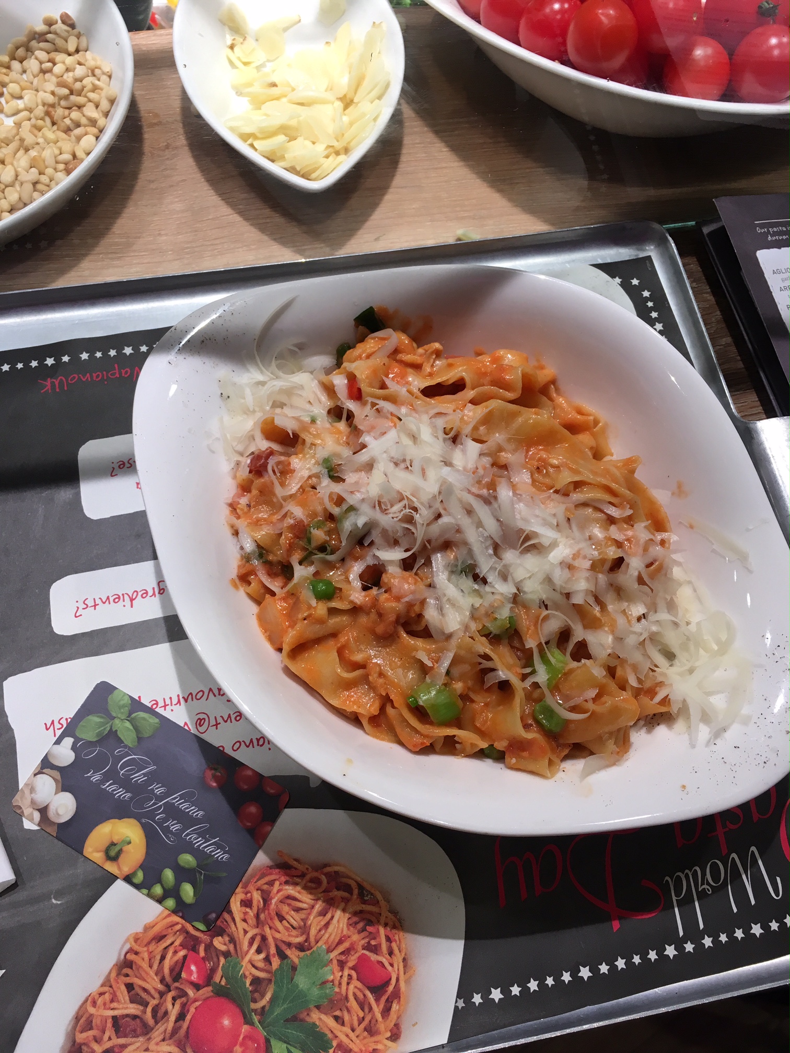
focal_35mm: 29
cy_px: 526
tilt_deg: -66.2
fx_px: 882
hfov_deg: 48.2
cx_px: 395
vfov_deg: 61.7
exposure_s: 1/33
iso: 25
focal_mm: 4.15
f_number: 2.2
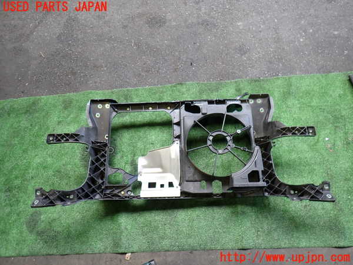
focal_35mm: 25
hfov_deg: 69.4
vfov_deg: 54.9
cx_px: 176
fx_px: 255
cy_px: 132
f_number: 2
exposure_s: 1/100
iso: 200
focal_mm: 4.5
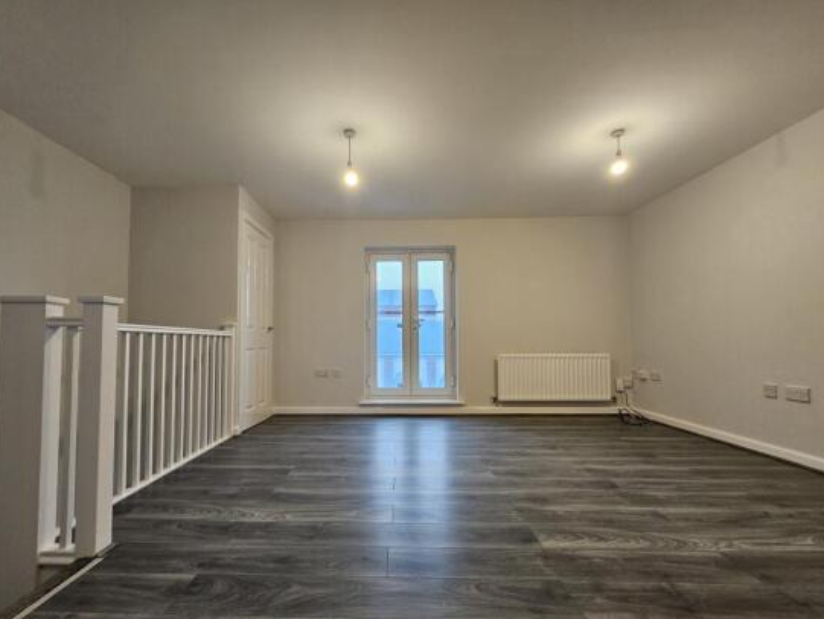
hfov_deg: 101.9
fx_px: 333
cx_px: 389
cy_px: 330
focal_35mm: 14
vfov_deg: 85.6
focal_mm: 2.2
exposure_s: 1/33
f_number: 2.2
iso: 320
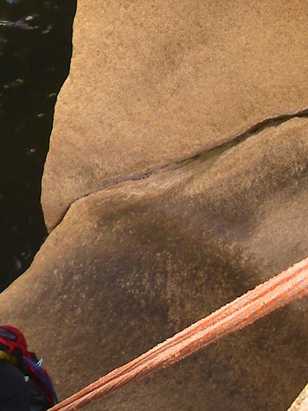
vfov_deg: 17.3
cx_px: -86
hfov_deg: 12.7
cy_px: 105
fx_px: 1340
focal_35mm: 113
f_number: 3.3
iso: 64
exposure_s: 1/60
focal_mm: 6.3
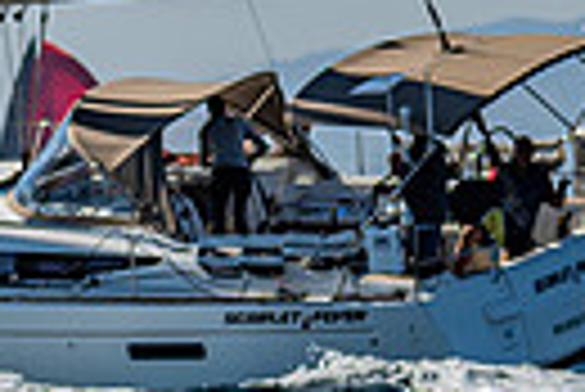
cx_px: -600
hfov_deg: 1.9
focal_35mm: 1068
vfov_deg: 1.3
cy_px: -1
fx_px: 17374
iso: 100
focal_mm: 130
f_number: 4.8
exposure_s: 1/1250
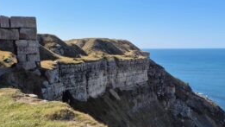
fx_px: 286
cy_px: 89
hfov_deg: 42.3
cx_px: 152
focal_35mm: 48
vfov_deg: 24.8
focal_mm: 5.4
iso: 25
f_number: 1.8
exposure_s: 1/1696
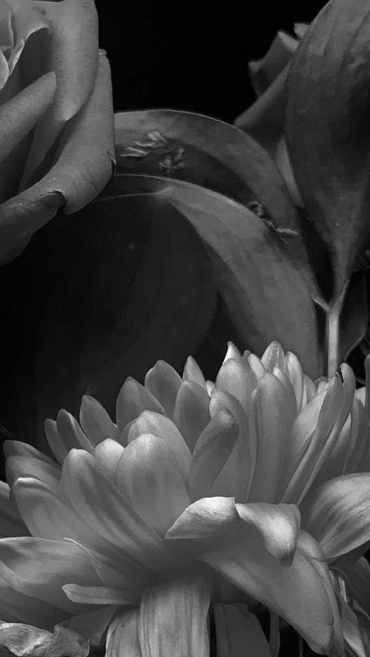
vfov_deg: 43.5
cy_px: 395
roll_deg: -0.9
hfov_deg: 24.3
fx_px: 820
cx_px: 1
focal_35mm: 47
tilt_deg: +16.4
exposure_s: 1/40
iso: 25
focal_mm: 3.99
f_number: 1.8
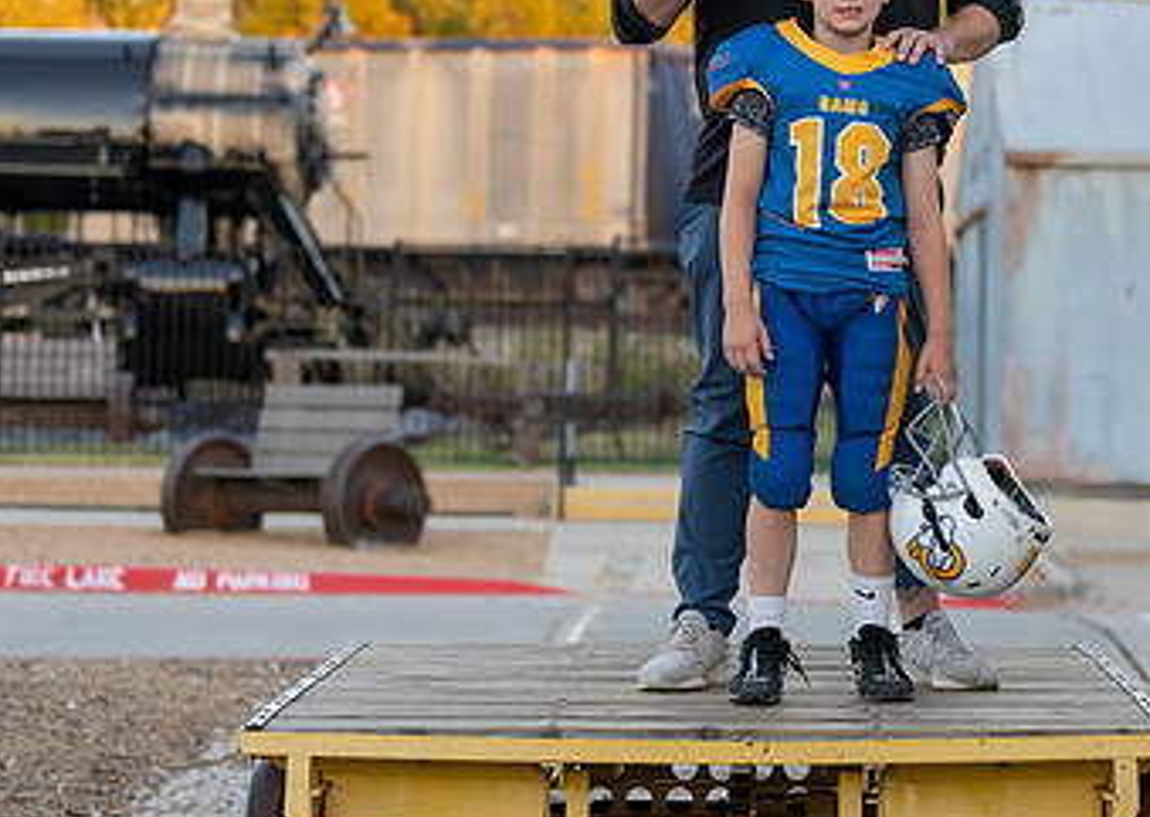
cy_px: 176
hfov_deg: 15.0
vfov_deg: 10.7
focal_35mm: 133
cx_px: 905
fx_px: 4337
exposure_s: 1/320
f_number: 2.8
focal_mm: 72
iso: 500
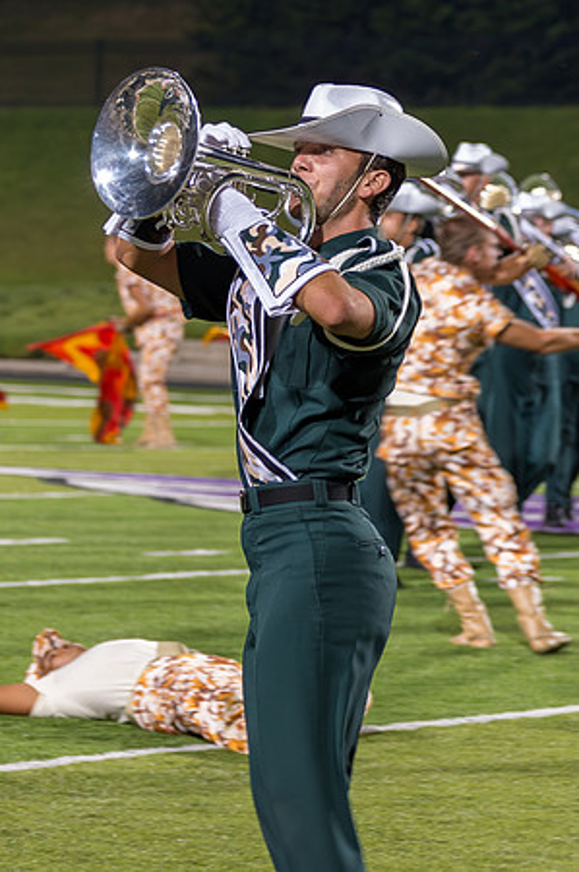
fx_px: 5185
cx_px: 322
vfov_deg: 9.6
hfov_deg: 6.4
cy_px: 217
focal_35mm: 214
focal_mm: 95
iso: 2000
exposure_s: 1/160
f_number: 4.5
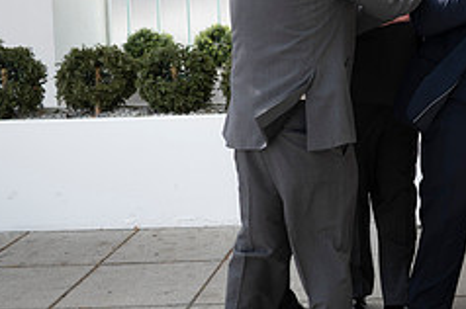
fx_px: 1008
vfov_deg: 17.2
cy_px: 45
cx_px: 476
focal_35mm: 78
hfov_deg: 24.7
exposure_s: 1/250
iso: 50
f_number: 2.8
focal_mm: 32
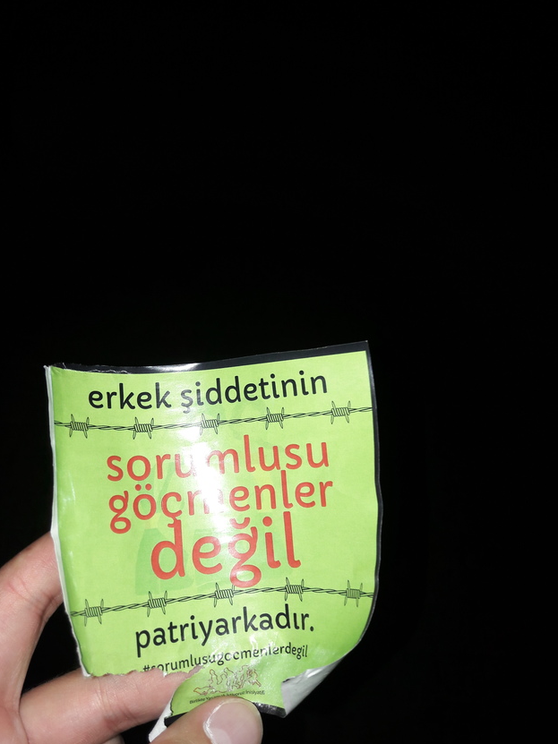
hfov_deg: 45.4
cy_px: 373
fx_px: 666
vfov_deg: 58.4
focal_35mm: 31
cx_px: 289
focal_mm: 3.7
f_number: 1.9
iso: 40
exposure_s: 1/100
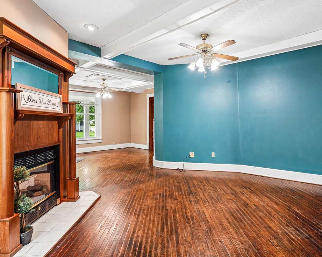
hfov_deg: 82.9
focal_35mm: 19
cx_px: 181
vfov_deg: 70.8
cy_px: 124
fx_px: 181
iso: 400
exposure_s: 1/5
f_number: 9
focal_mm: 16
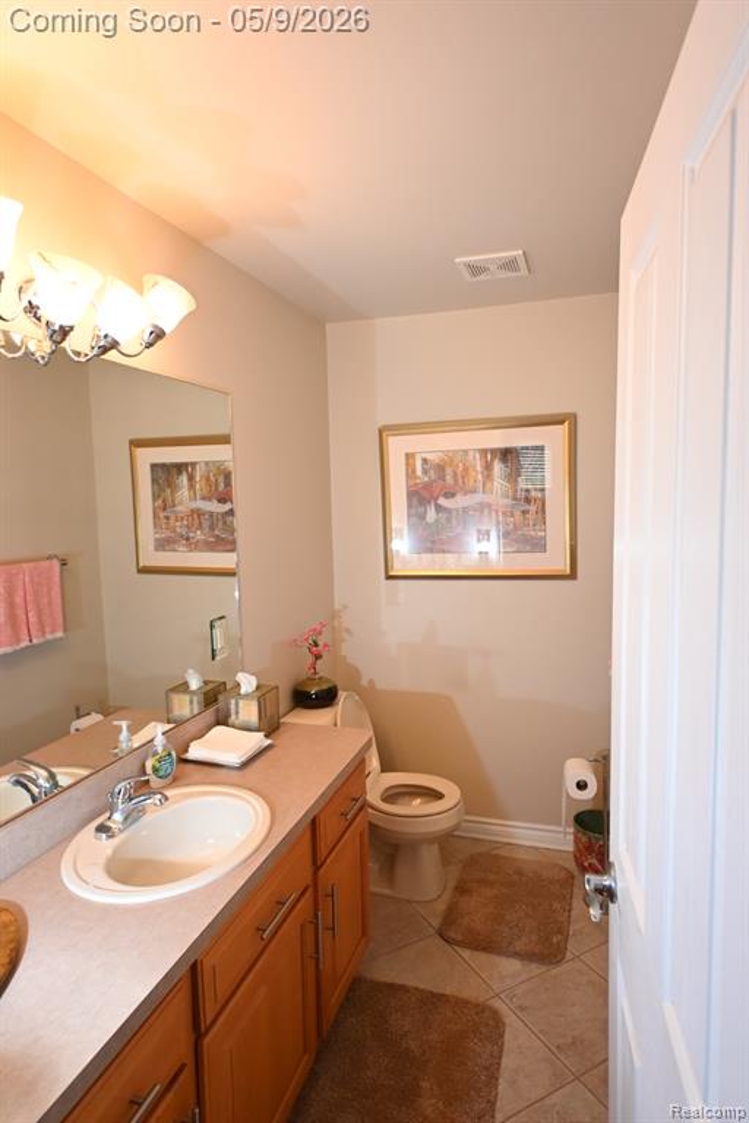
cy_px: 562
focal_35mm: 21
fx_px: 655
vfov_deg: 81.2
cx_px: 374
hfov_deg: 59.5
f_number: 4
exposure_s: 1/60
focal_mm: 14
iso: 720
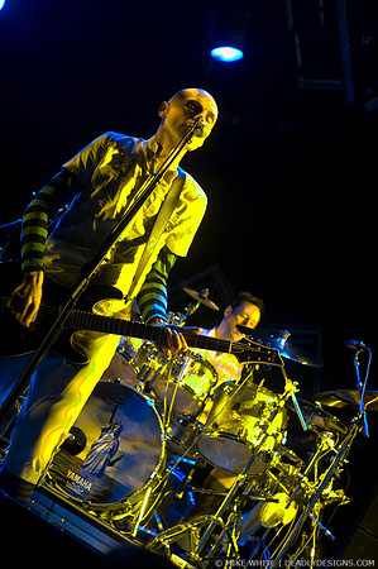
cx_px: 189
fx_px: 1657
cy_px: 284
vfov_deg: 19.5
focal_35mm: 105
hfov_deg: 13.0
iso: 800
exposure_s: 1/160
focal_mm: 70
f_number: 3.2
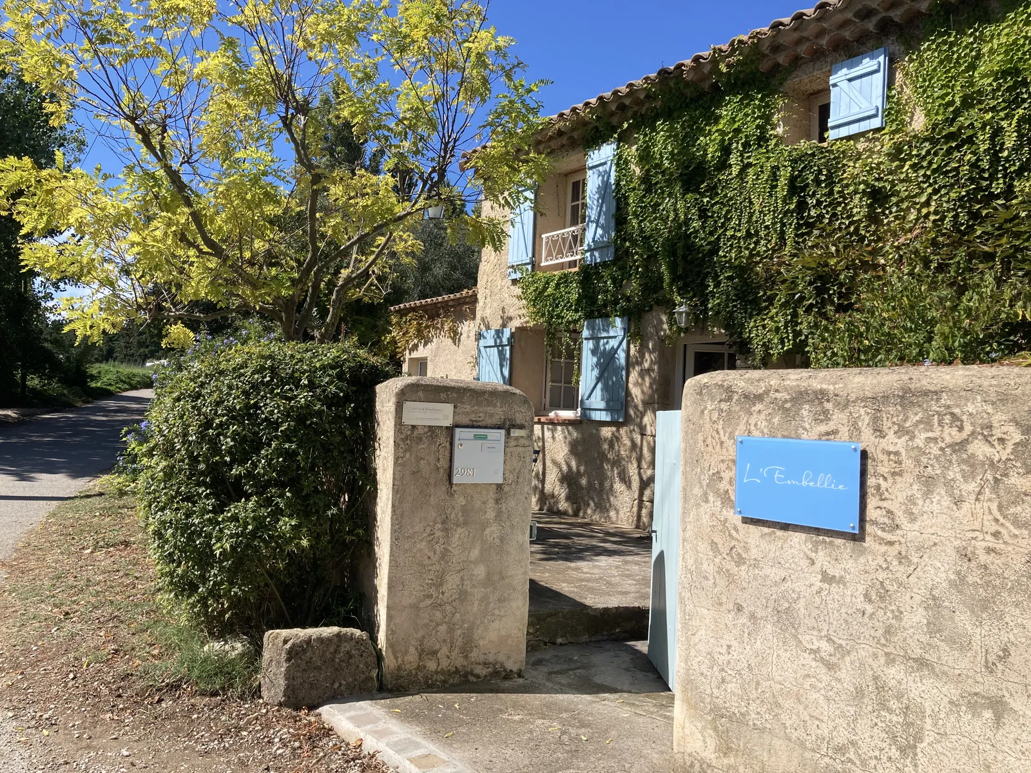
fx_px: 834
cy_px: 386
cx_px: 516
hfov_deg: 63.4
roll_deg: -3.0
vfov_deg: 49.7
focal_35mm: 28
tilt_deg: +3.4
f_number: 1.8
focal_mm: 3.99
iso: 20
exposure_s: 1/1919
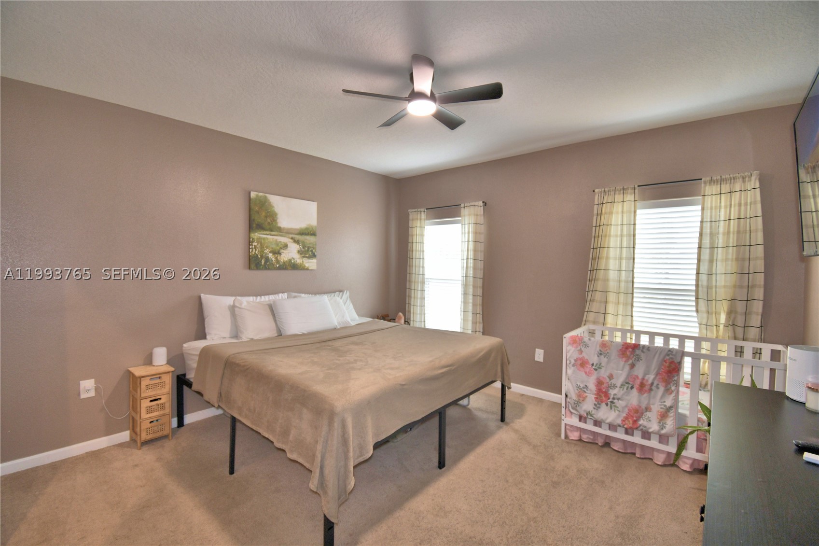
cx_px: 410
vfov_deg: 77.3
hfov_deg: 100.4
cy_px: 273
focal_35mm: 15
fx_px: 341
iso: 200
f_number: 4.5
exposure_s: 1/30
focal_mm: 10
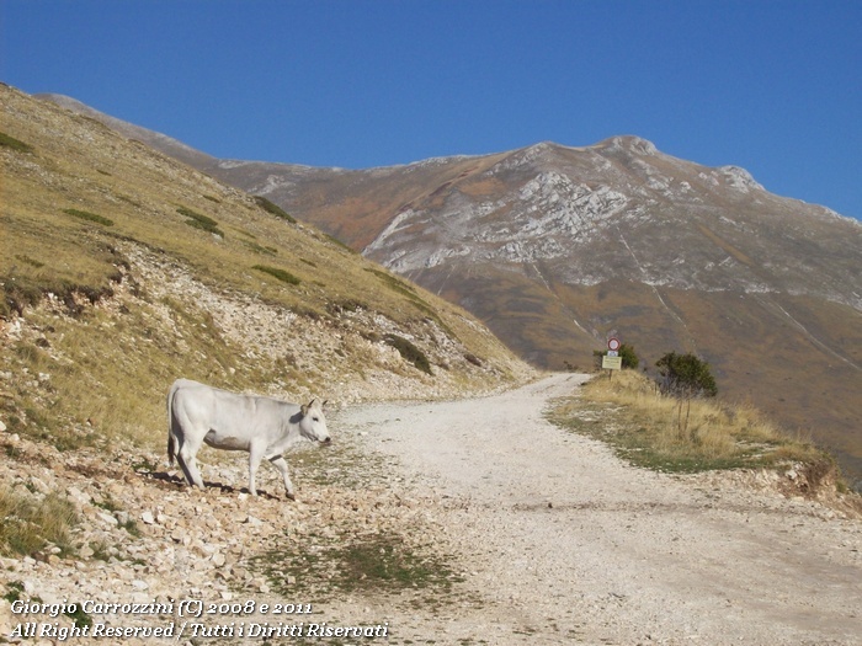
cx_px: 431
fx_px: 2166
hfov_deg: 22.5
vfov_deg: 17.0
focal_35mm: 87
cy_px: 323
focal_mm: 14.3
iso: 80
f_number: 7.6
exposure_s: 1/481
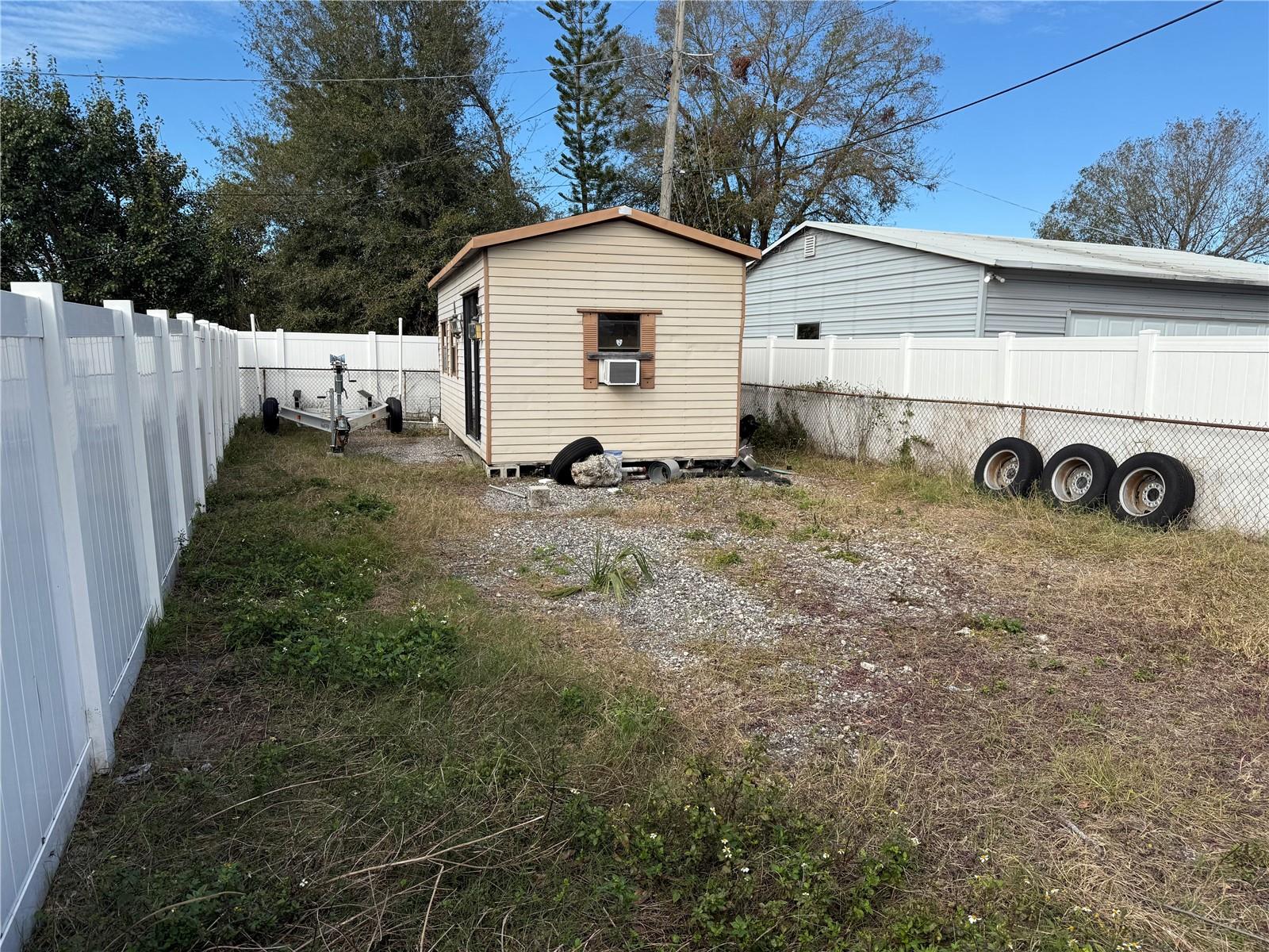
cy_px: 476
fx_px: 880
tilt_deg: -6.3
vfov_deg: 56.8
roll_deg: -0.7
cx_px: 634
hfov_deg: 71.6
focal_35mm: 24
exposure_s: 1/3279
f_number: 1.78
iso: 80
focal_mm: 6.76
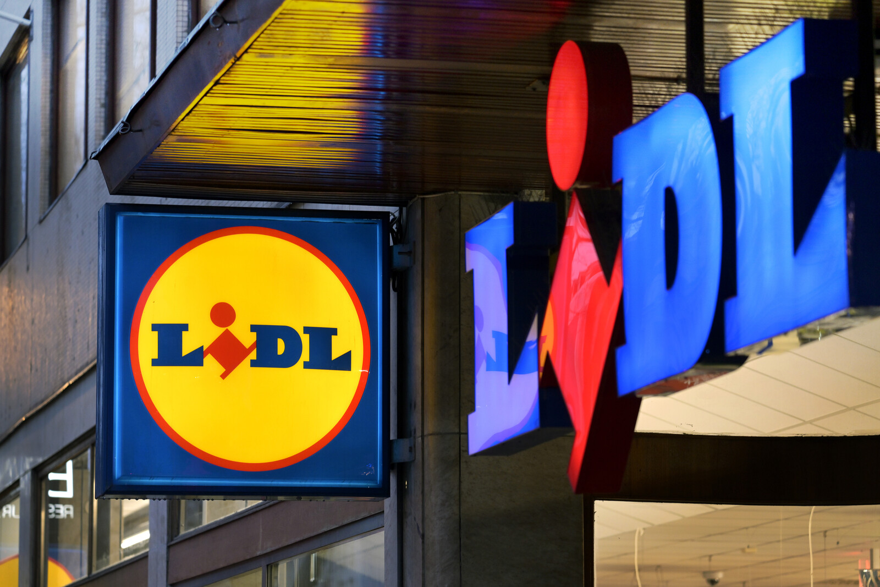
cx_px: 440
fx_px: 3422
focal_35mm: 140
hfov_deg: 14.7
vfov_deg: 9.8
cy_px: 294
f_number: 5
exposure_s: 1/60
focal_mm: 140
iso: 1250
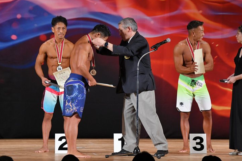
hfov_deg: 8.5
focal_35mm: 243
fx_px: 1633
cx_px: 130
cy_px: 77
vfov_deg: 5.7
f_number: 5.6
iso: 3200
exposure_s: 1/400
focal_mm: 150
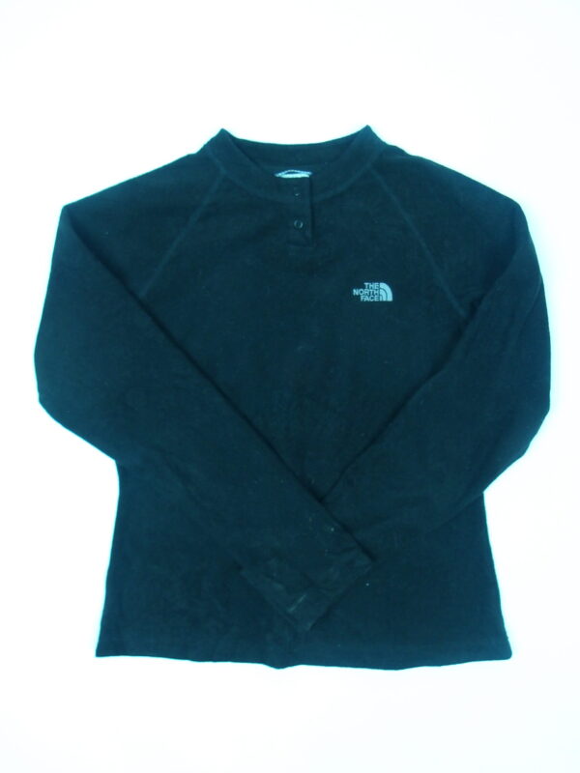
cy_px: 386
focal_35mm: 27
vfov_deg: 65.3
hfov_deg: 51.4
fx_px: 603
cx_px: 290
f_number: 3
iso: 247
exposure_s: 1/60
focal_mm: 4.9
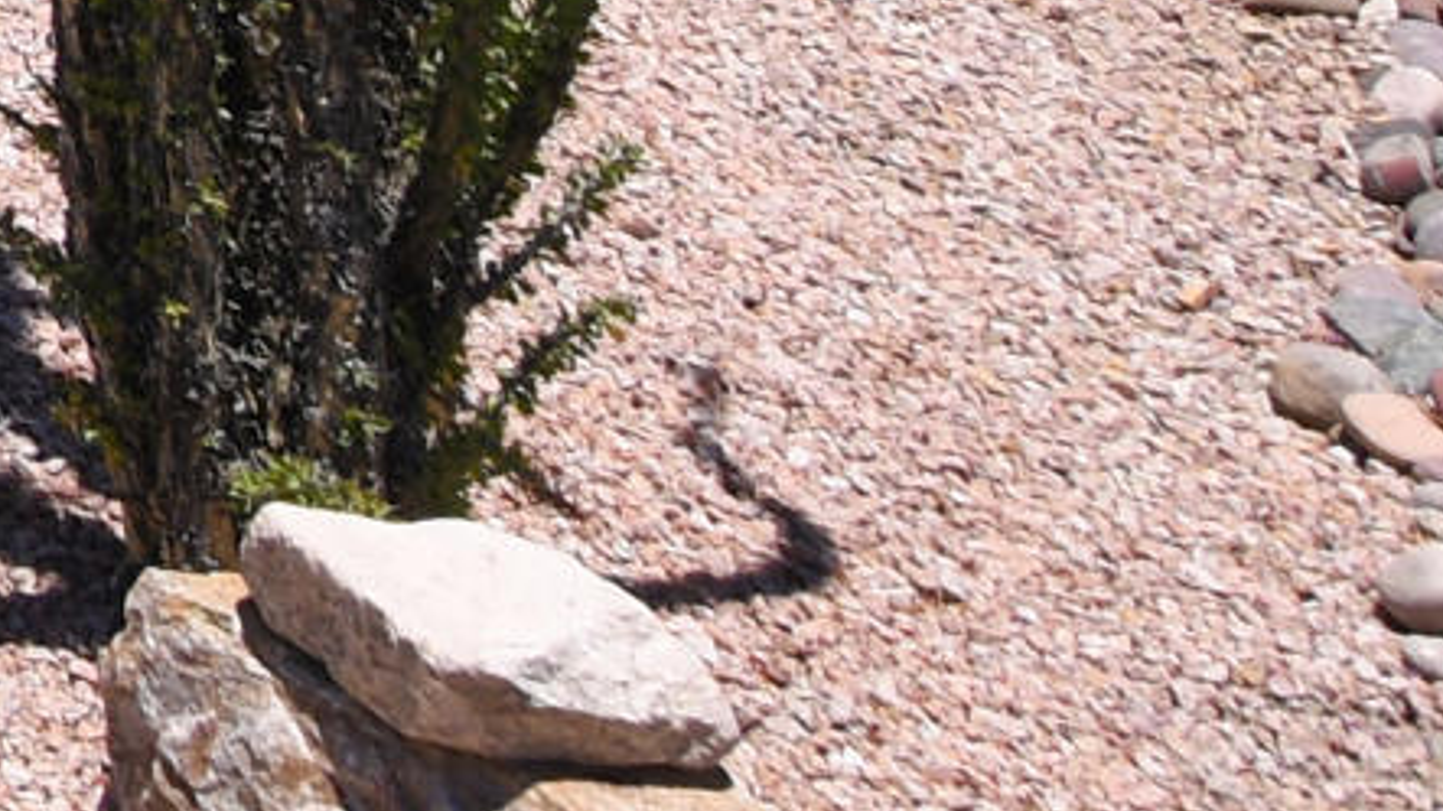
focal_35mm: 149
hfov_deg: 9.9
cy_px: -2420
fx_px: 5700
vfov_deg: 6.5
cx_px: -3156
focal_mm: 14
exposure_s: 1/250
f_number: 11
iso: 100
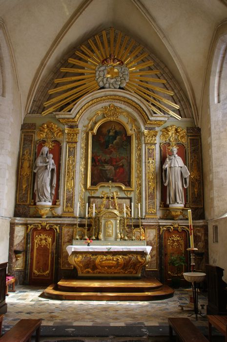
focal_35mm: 36
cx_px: 114
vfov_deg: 53.2
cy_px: 171
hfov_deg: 36.8
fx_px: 341
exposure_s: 1/30
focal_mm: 24
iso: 400
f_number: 4
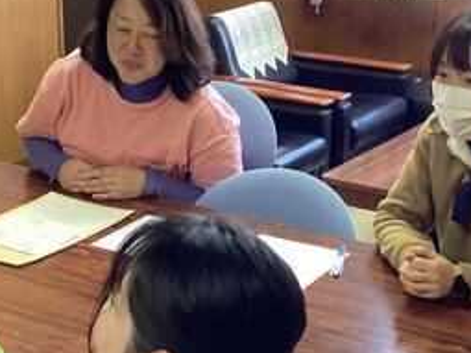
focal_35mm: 85
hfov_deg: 23.0
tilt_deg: -19.7
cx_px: 251
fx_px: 1156
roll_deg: -1.8
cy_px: 206
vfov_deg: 17.3
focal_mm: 3.3
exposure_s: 1/60
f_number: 2.4
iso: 250
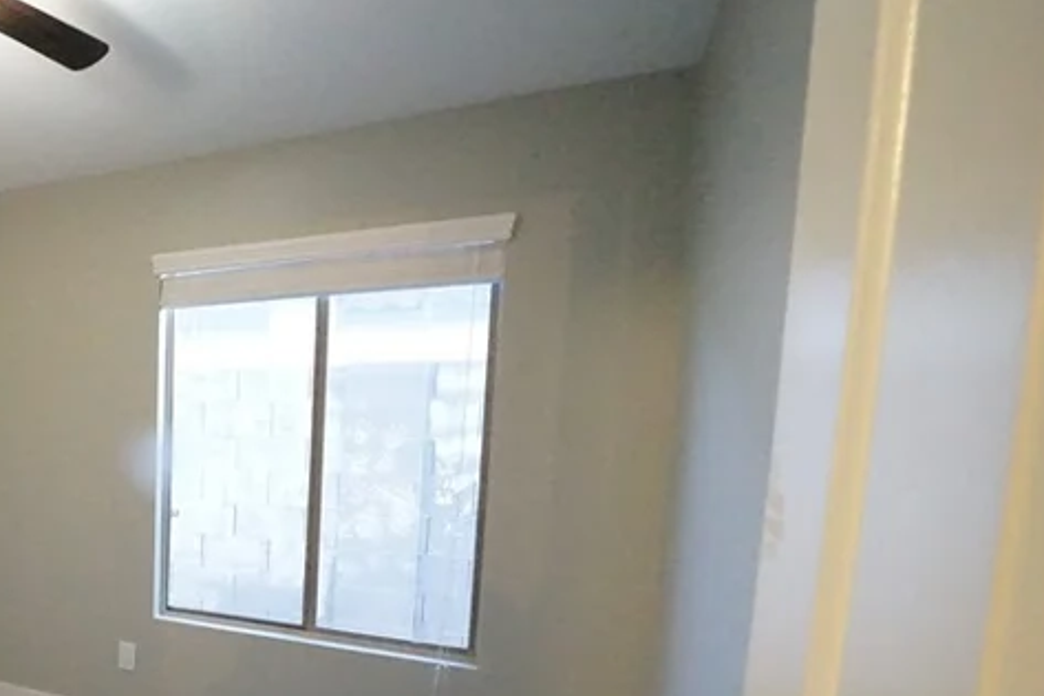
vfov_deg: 48.0
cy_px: 507
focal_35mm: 26
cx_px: 18
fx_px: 754
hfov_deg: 55.1
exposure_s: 1/125
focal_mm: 12
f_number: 8
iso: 20000
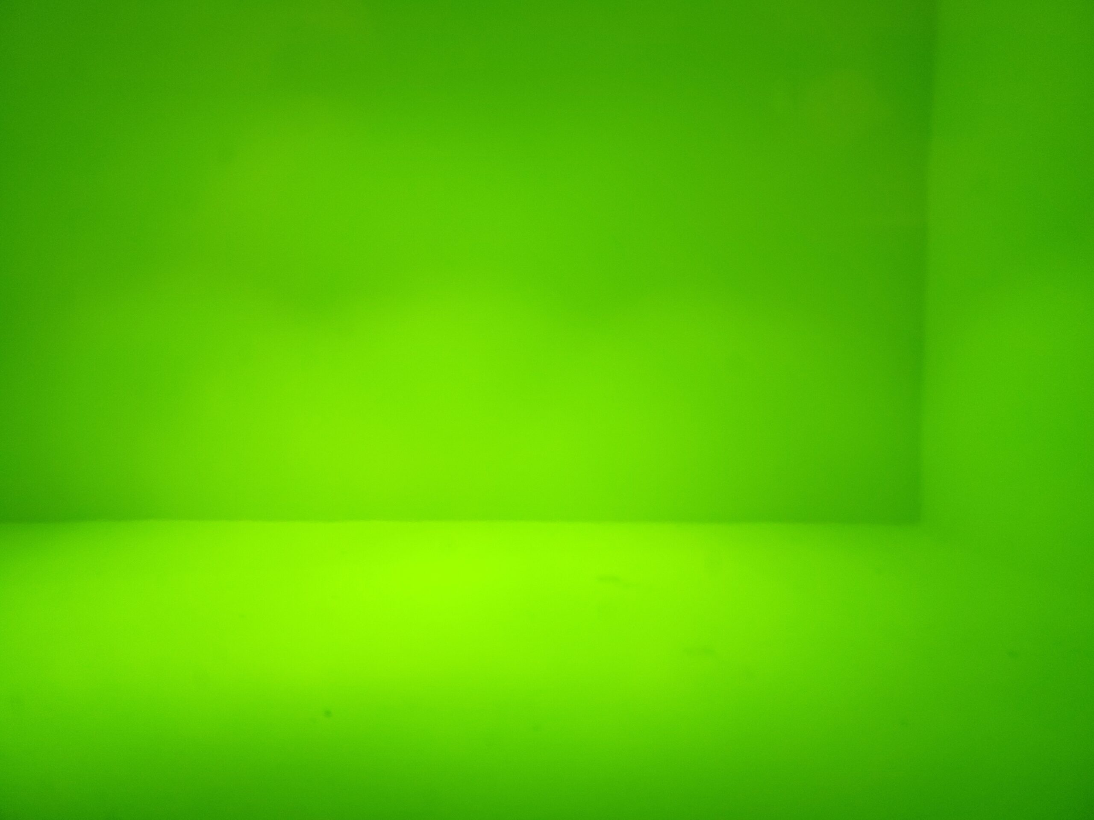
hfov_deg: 67.3
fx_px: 822
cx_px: 547
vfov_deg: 53.1
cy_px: 410
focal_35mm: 26
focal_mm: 4.3
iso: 80
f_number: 1.5
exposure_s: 1/45
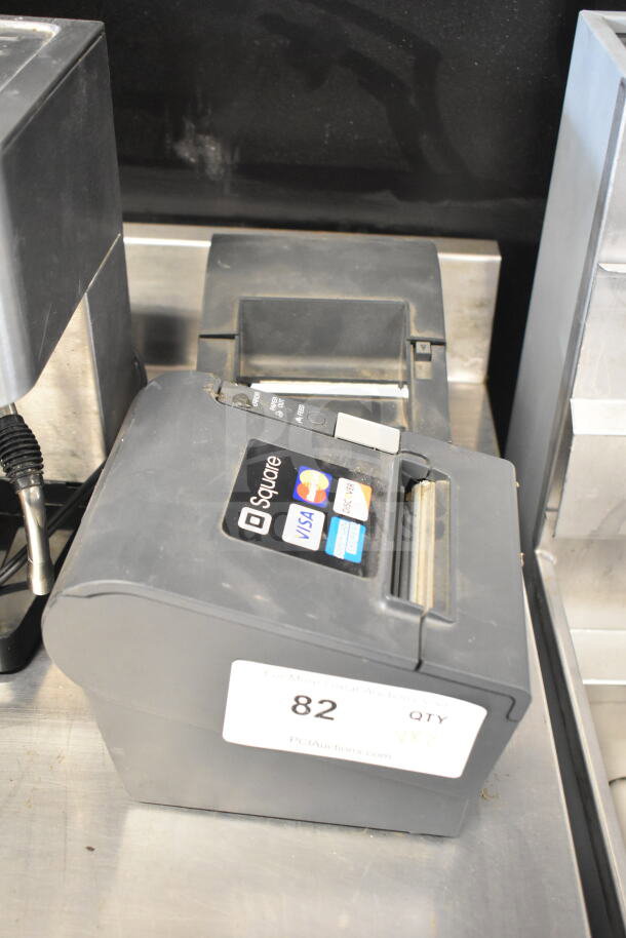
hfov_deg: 33.0
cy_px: 469
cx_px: 313
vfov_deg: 47.9
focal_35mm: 40
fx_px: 1055
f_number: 4
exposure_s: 1/40
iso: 4000
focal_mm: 27
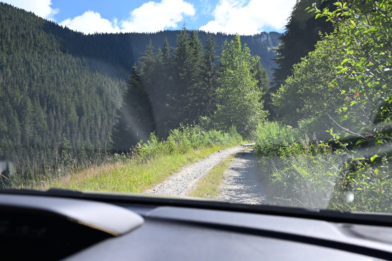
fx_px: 381
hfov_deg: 54.4
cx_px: 196
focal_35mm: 35
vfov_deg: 37.8
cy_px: 130
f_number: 5.6
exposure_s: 1/250
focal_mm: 35
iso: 125
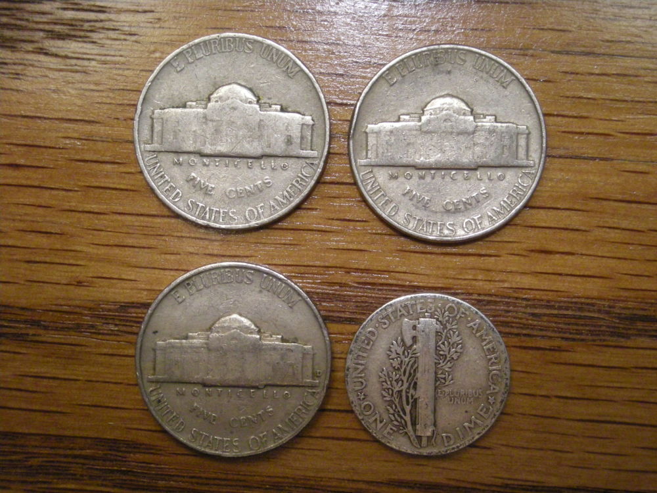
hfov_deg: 25.7
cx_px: 328
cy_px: 246
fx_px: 1442
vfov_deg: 19.4
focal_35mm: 76
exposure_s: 1/34
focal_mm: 12.3
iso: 400
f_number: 3.9
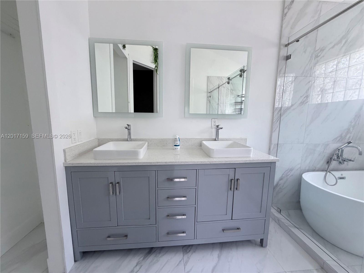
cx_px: 182
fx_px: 147
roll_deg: +0.3
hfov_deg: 102.1
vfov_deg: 85.7
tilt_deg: -7.7
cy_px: 136
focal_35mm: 14
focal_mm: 2.22
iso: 250
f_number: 2.2
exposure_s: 1/121
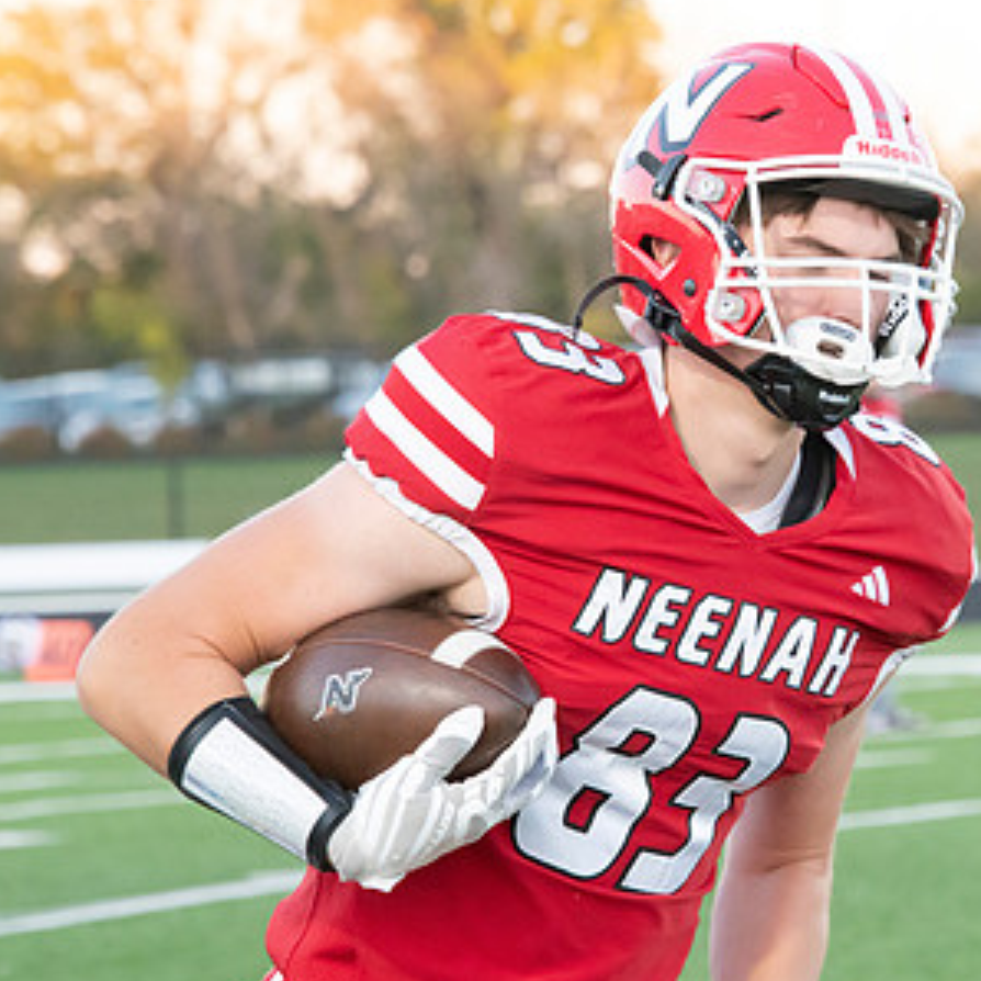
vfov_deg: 5.0
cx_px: 787
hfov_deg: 5.0
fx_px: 11158
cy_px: 505
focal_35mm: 348
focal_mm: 210
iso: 8000
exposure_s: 1/400
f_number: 9
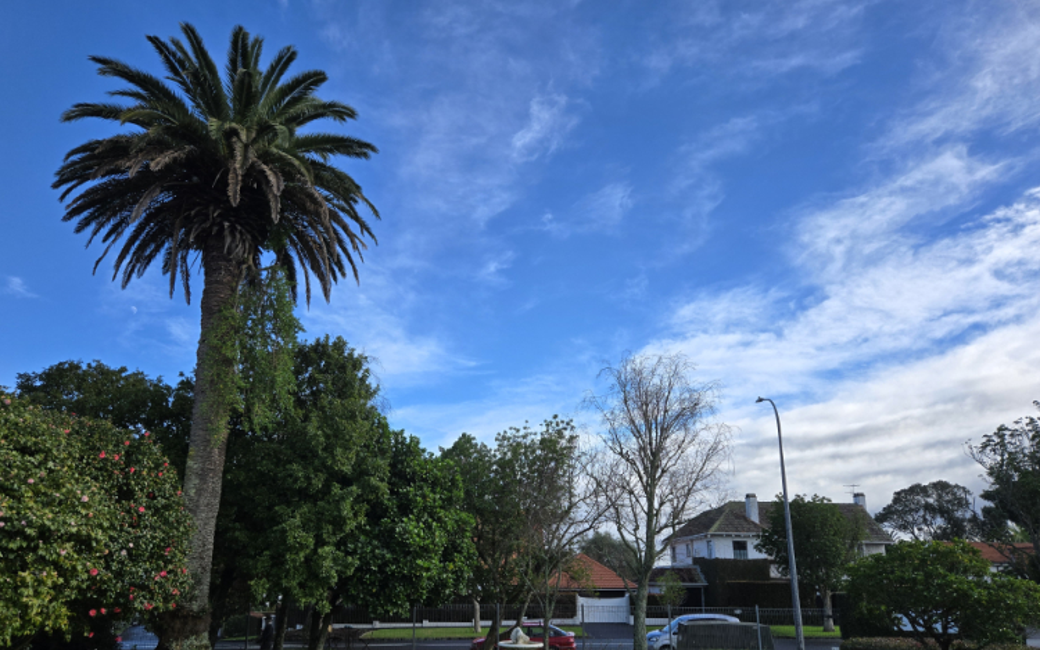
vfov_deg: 47.2
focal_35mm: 26
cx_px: 489
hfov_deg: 70.3
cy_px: 402
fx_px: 737
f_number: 1.8
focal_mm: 5.4
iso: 80
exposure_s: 1/2921
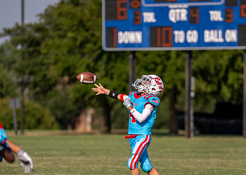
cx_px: 159
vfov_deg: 4.1
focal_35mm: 348
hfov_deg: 5.8
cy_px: 123
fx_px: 2429
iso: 160
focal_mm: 200
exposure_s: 1/4000
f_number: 2.8
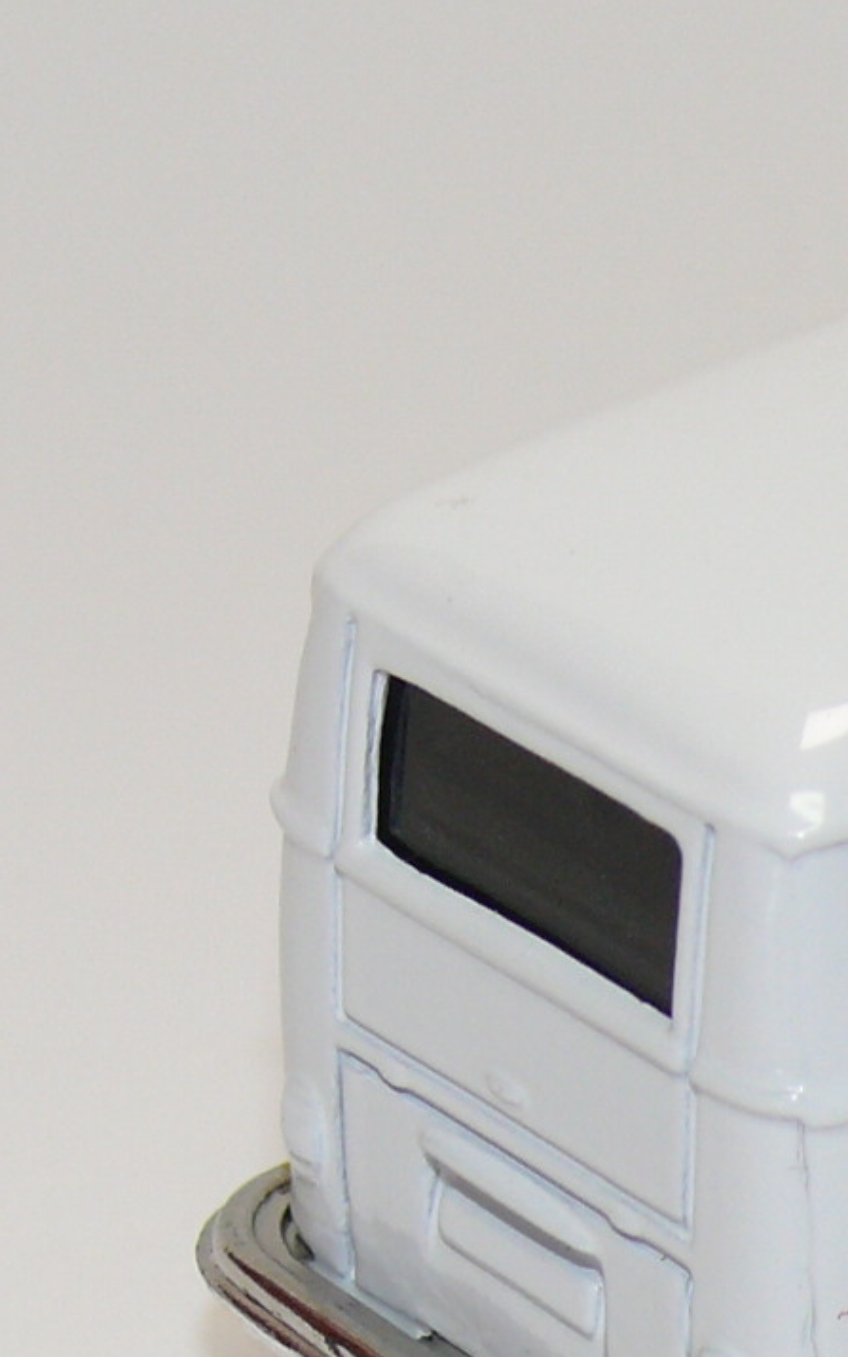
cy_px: 769
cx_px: 1243
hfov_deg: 5.4
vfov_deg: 8.7
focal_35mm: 242
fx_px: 8947
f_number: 4
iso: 100
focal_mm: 13.3
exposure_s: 1/30
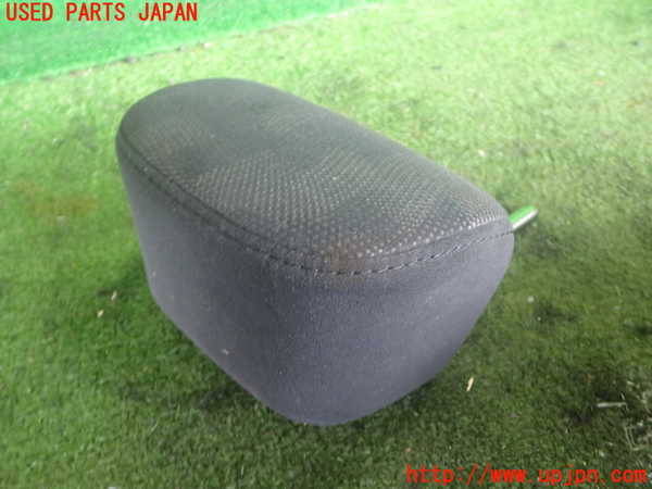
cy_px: 244
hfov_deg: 60.0
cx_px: 326
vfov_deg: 46.8
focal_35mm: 30
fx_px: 565
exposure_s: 1/30
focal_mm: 5.4
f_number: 2.3
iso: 320
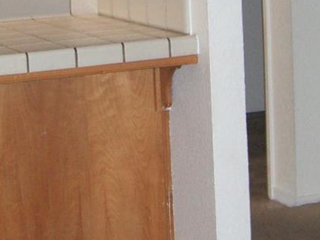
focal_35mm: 143
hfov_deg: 13.8
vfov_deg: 10.3
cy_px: -7
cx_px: 97
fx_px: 1322
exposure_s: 1/60
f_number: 2.8
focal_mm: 7.9
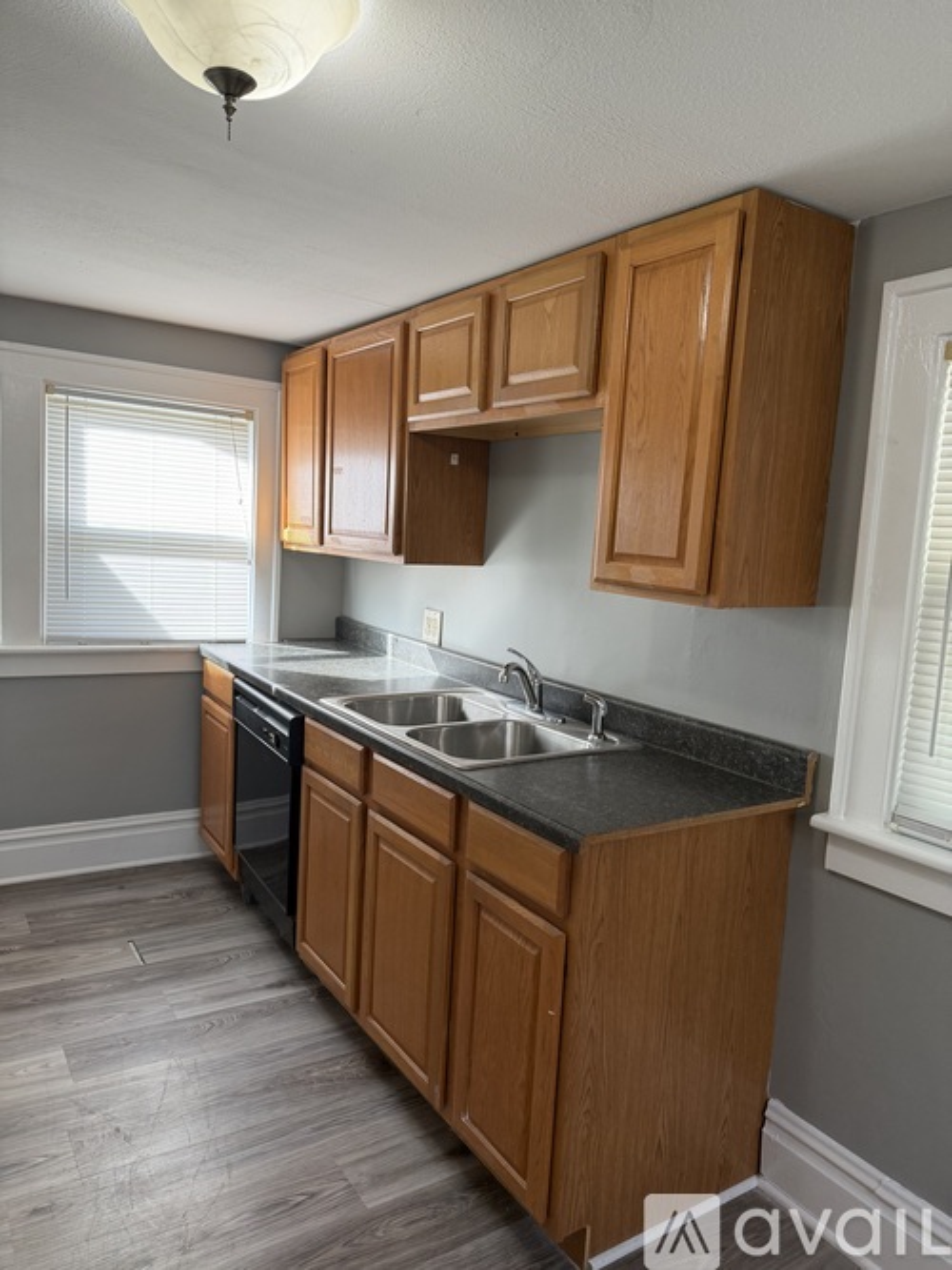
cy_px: 635
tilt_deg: -7.1
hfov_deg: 56.8
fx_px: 880
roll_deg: -4.0
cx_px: 476
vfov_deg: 71.6
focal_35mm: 24
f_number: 1.78
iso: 160
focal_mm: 6.76
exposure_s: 1/121
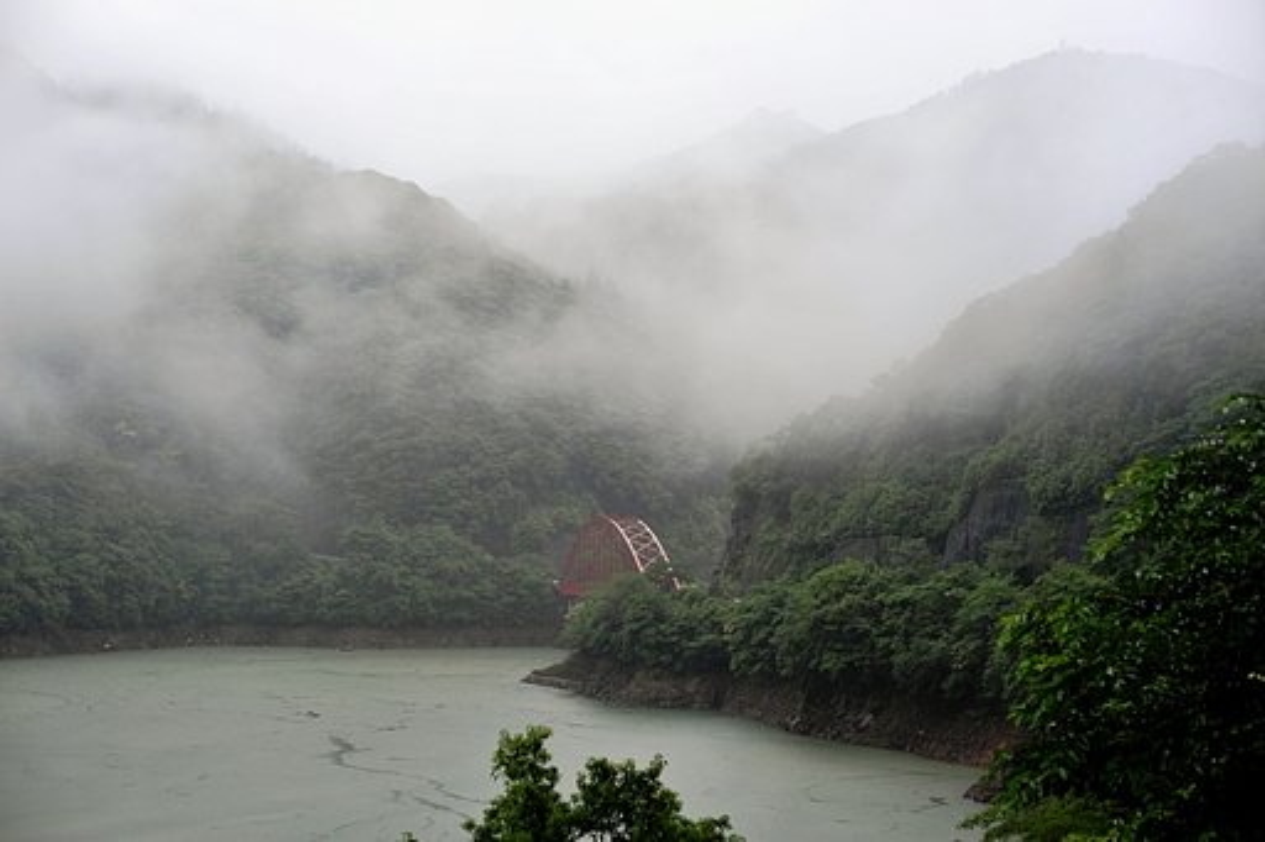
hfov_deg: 39.6
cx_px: 632
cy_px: 421
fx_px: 1756
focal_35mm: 50
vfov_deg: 27.0
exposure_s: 1/30
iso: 400
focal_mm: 50
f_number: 2.8
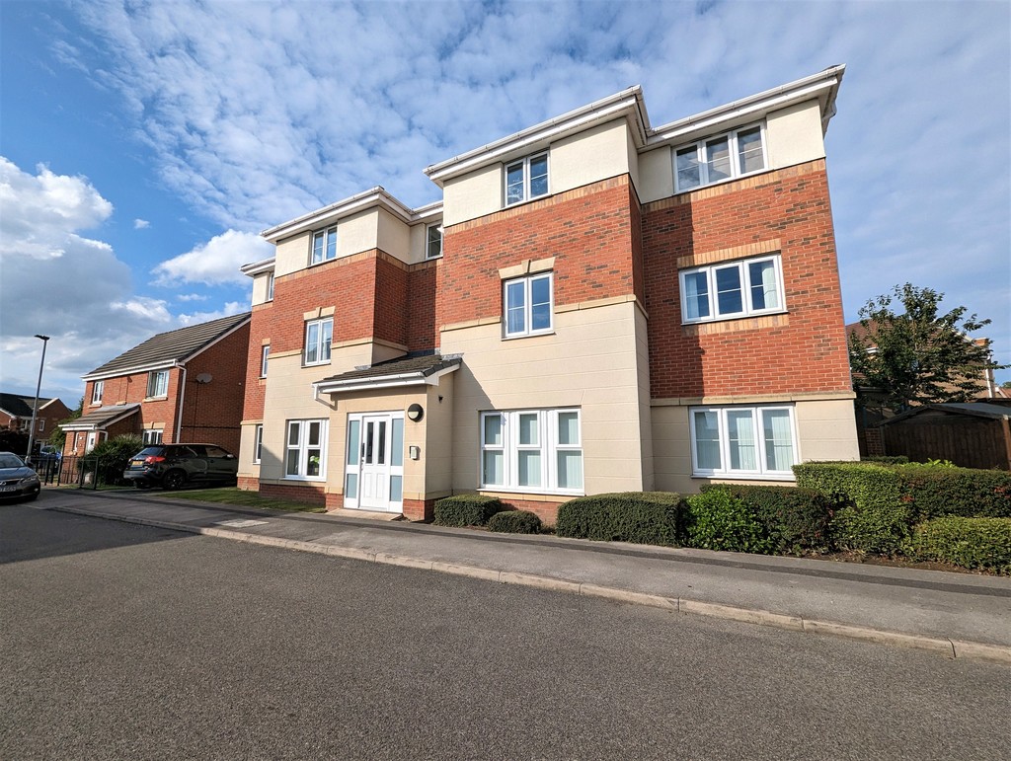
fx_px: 380
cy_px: 380
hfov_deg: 106.1
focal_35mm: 13
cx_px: 506
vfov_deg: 90.1
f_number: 2.2
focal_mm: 1.95
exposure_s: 1/2326
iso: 46
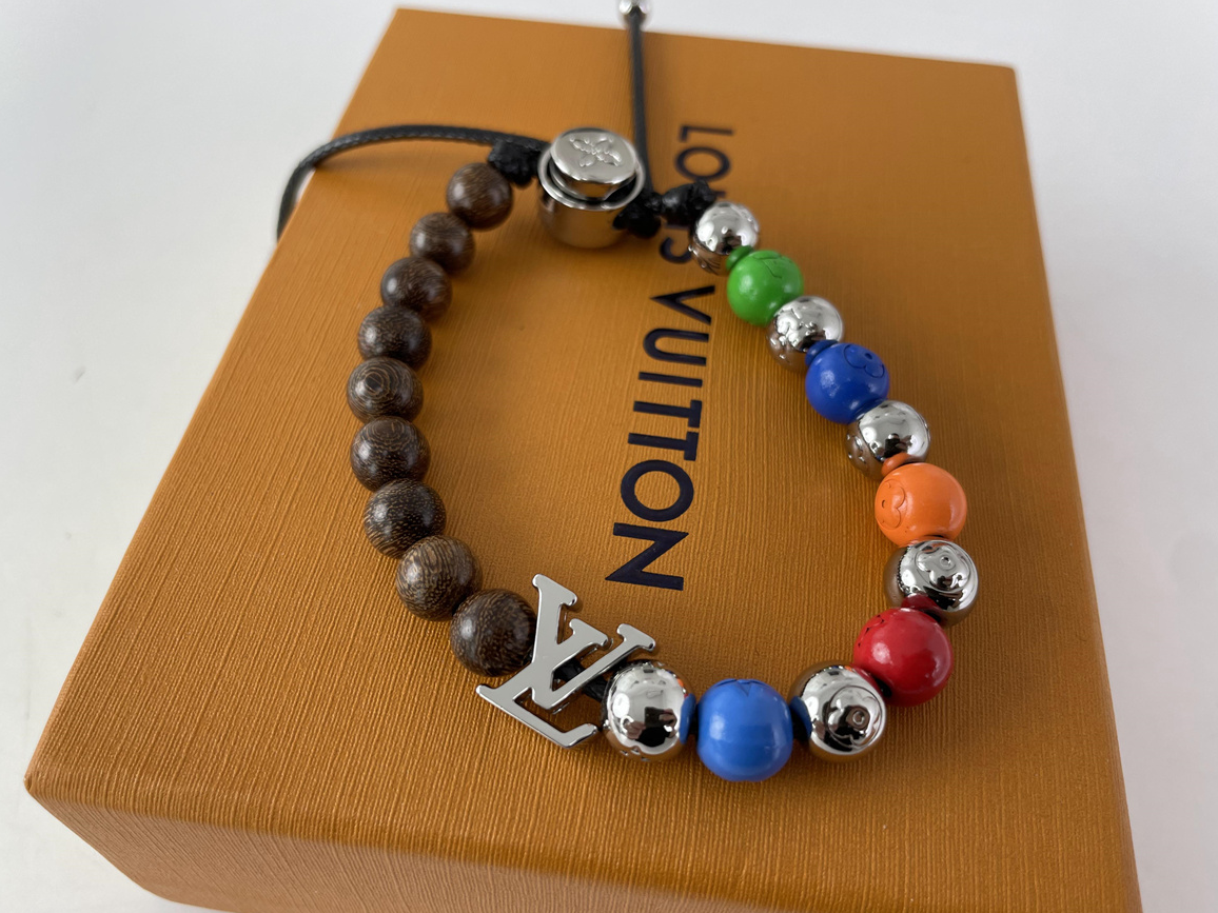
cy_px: 464
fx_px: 950
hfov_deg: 65.3
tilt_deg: -55.3
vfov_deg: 51.4
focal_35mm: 27
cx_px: 612
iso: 32
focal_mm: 4.2
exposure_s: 1/104
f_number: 1.6
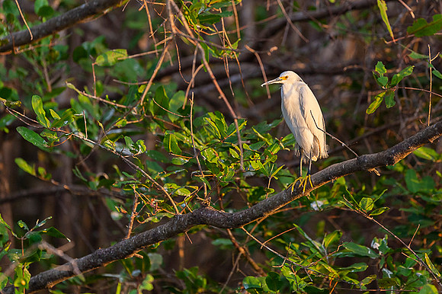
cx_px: 287
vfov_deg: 2.1
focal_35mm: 648
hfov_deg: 3.2
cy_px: 103
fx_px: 7956
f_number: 4
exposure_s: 1/1600
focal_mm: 500
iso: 800
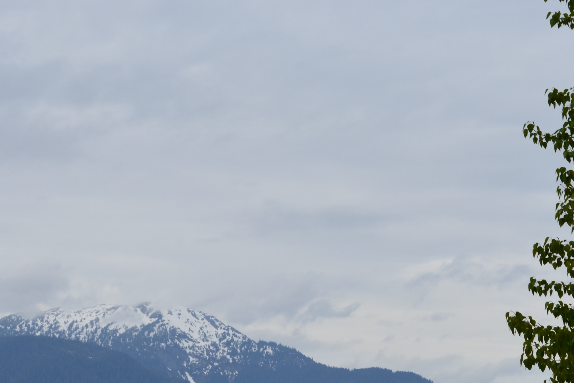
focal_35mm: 147
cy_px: 345
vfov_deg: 9.3
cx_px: 95
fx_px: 2344
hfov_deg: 13.9
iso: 110
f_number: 11
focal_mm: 52
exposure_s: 1/125
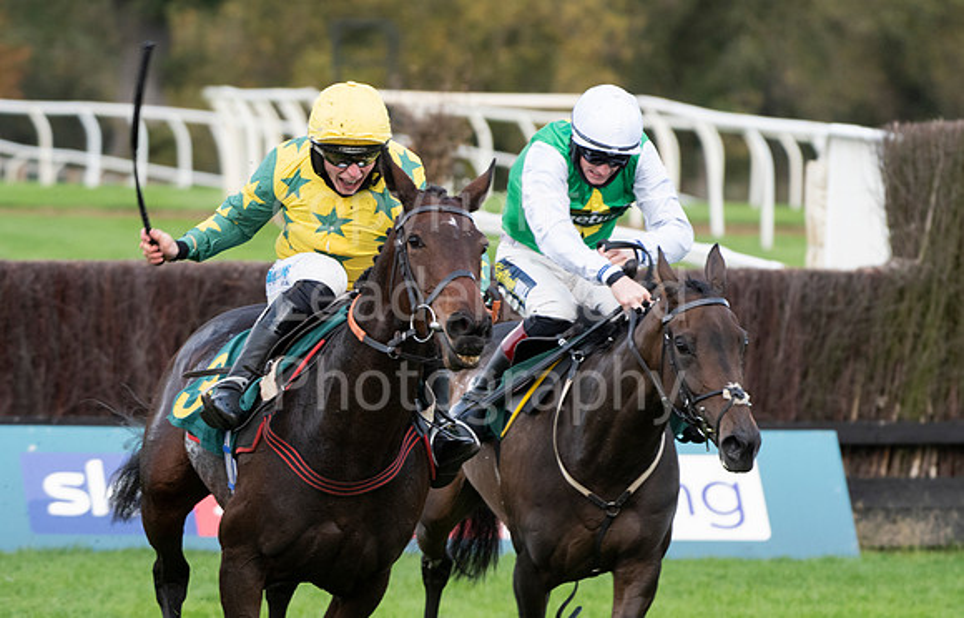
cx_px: 485
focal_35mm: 440
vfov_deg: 3.0
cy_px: 334
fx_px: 11644
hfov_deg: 4.7
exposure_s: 1/1250
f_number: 5.6
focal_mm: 270
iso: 1000
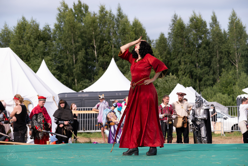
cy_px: 83
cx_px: 124
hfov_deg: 24.5
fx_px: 572
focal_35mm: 83
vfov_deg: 16.5
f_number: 3.6
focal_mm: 55
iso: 200
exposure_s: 1/1600
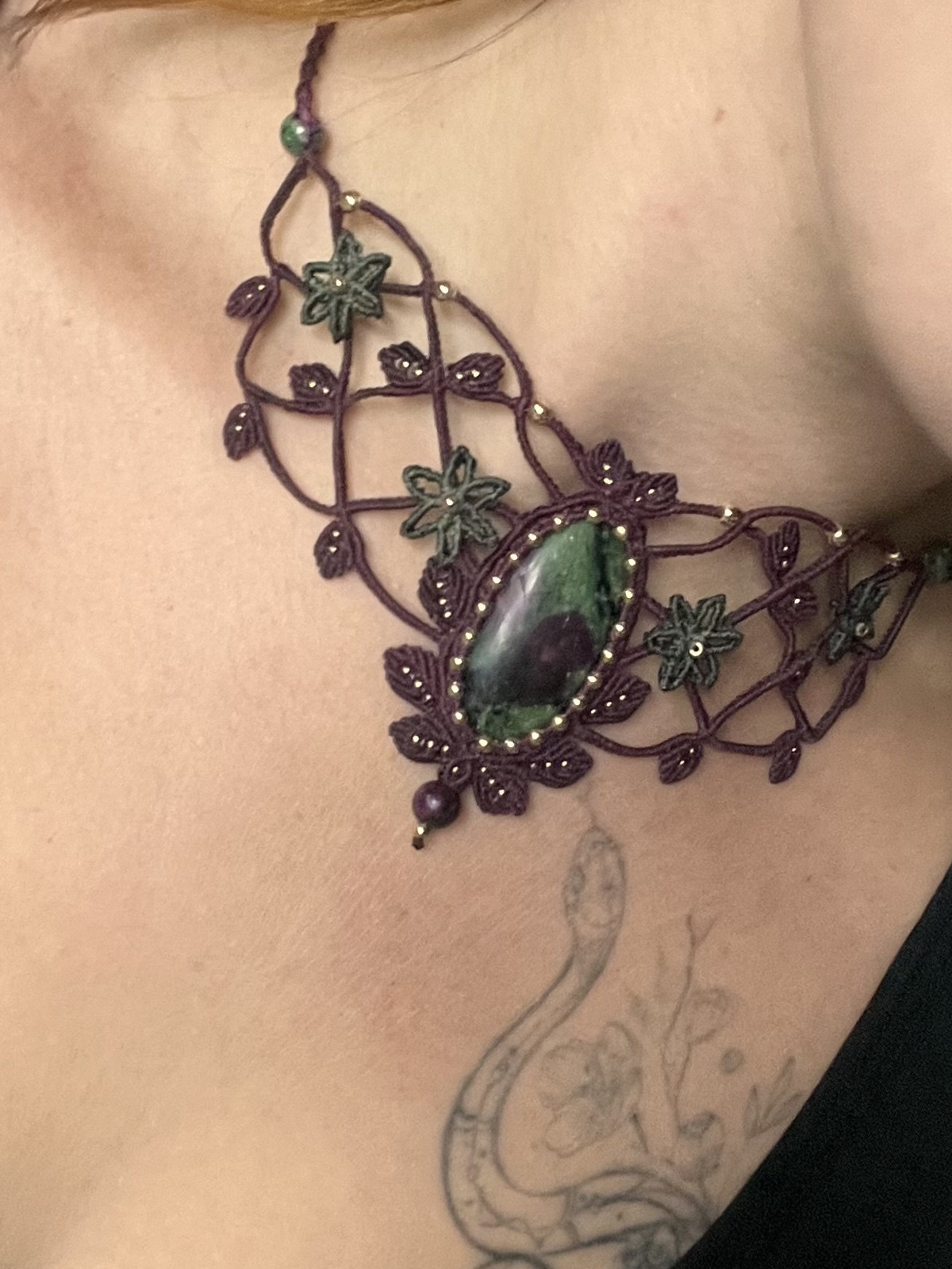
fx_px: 1320
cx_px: 458
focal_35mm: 36
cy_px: 676
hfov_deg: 39.7
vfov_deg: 51.3
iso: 320
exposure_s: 1/33
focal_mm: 2.71
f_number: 2.2
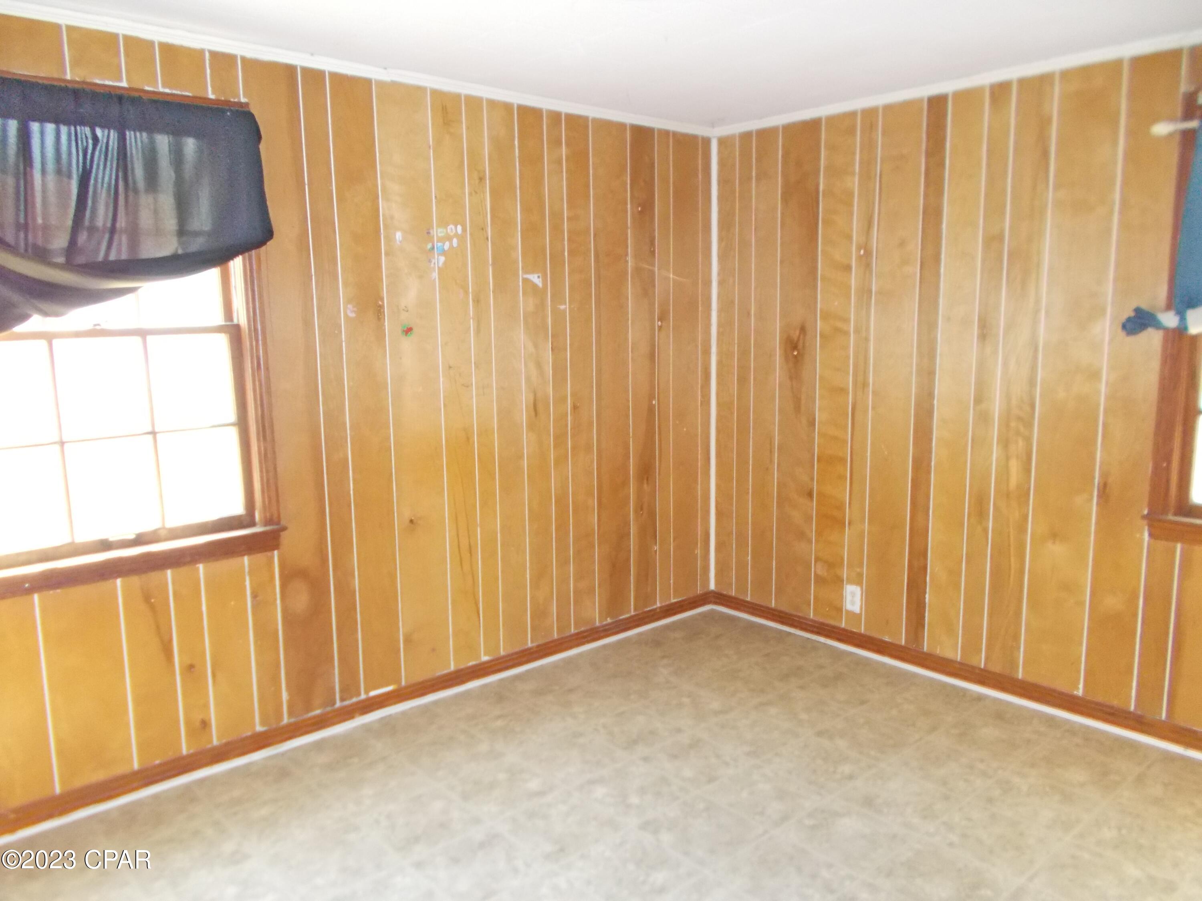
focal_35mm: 26
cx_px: 601
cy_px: 450
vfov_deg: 53.1
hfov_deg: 67.3
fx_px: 903
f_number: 3.2
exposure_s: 1/30
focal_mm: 4.6
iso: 500
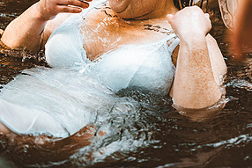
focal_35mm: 243
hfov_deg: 8.5
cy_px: 0
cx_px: 137
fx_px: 1702
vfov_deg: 5.6
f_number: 2.8
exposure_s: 1/400
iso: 1000
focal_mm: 120
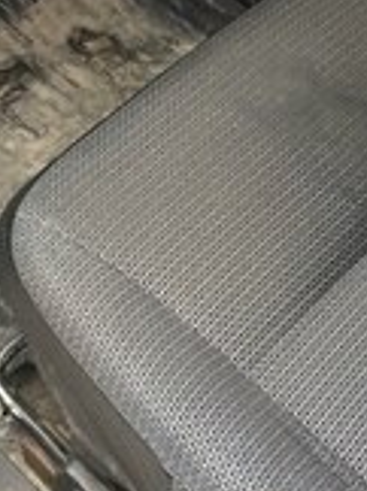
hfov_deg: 16.4
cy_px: -130
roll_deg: +2.0
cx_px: 318
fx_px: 1261
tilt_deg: -39.9
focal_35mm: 89
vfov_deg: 20.3
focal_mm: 4.15
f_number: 2.2
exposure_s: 1/33
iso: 125
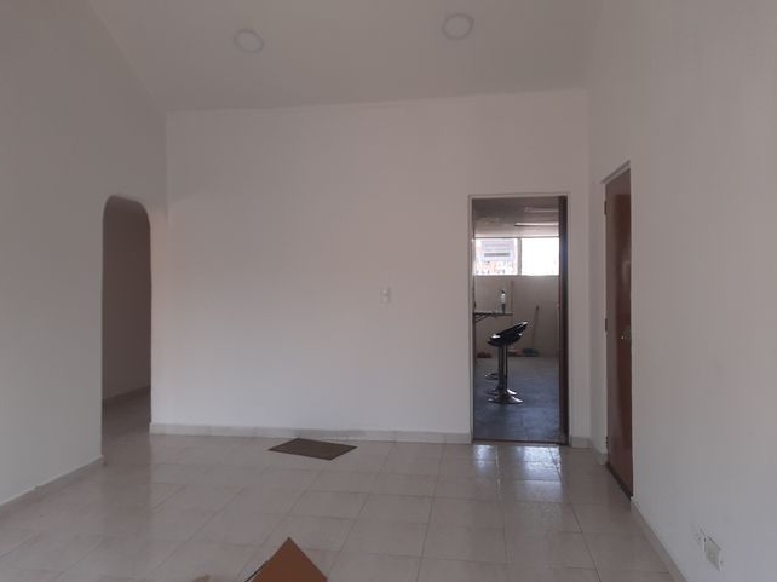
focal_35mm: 27
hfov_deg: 65.3
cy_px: 283
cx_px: 376
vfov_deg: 51.3
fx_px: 606
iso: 40
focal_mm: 3.93
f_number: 1.7
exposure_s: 1/264
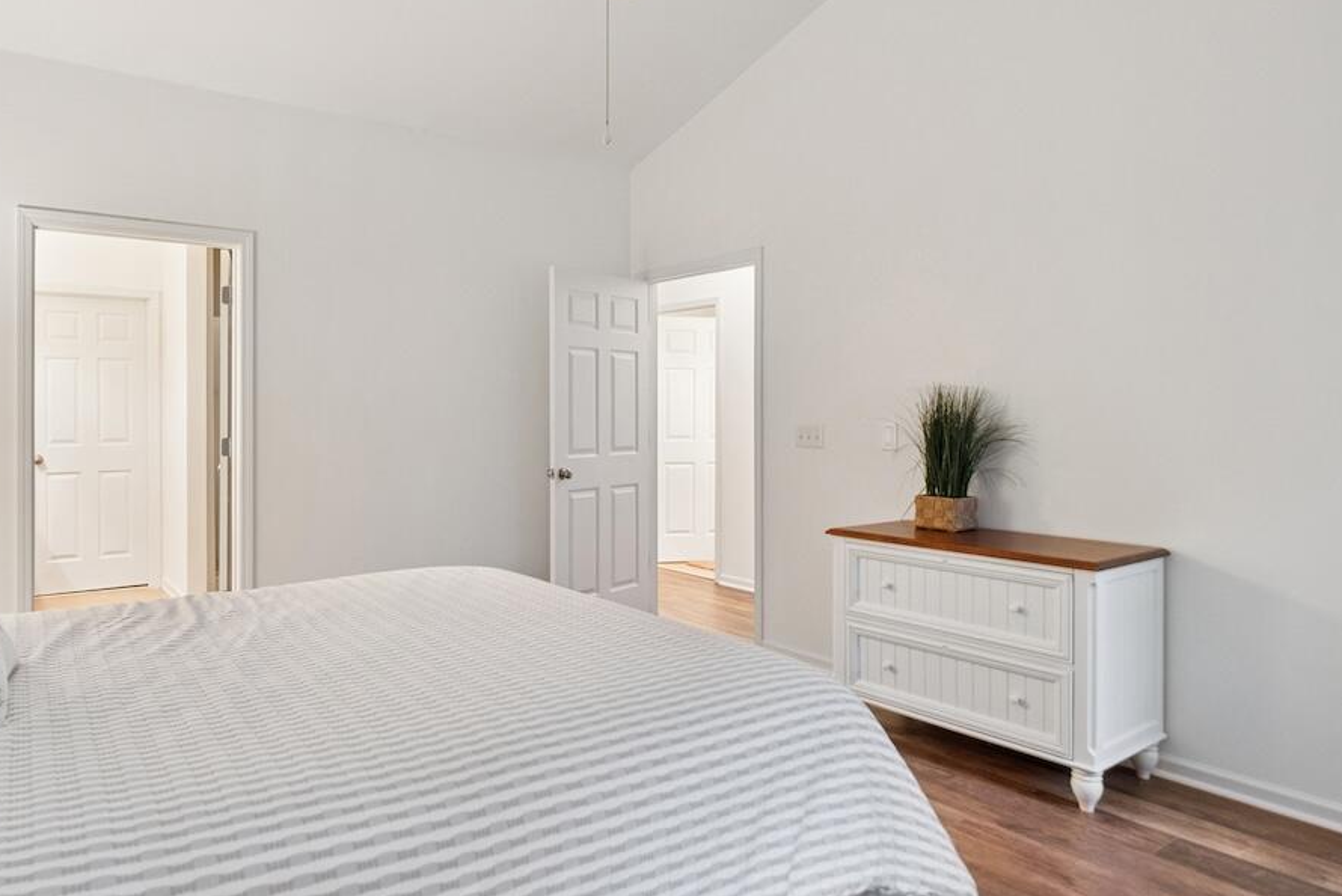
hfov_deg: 74.5
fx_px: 858
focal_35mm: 23
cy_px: 410
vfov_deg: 55.1
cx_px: 484
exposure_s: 1/13
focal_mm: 10.5
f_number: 4
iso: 800
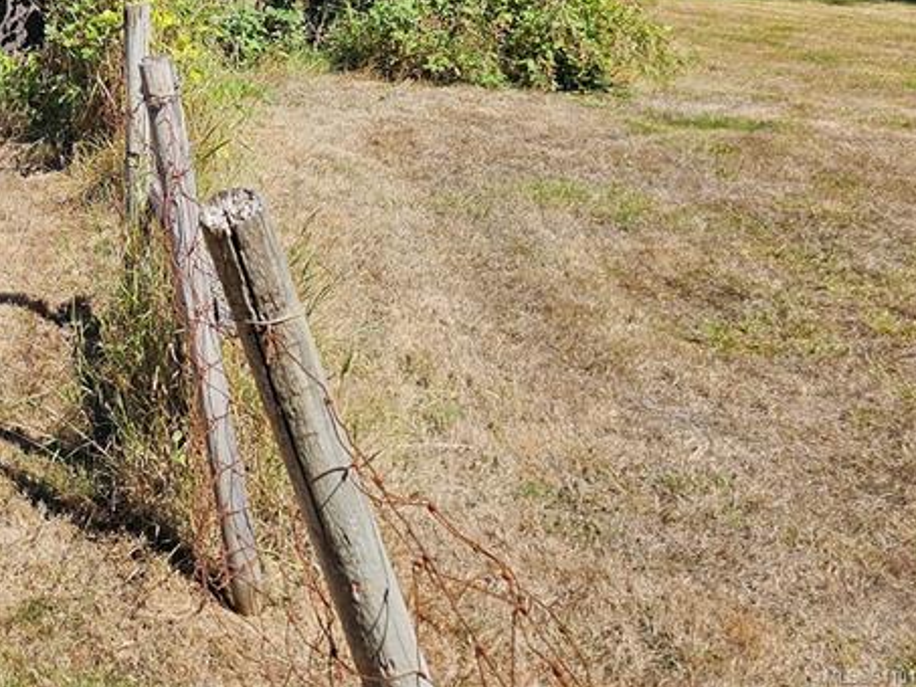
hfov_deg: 32.3
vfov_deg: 25.8
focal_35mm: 52
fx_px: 1376
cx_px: -101
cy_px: -87
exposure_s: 1/548
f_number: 1.7
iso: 10
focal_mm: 6.3
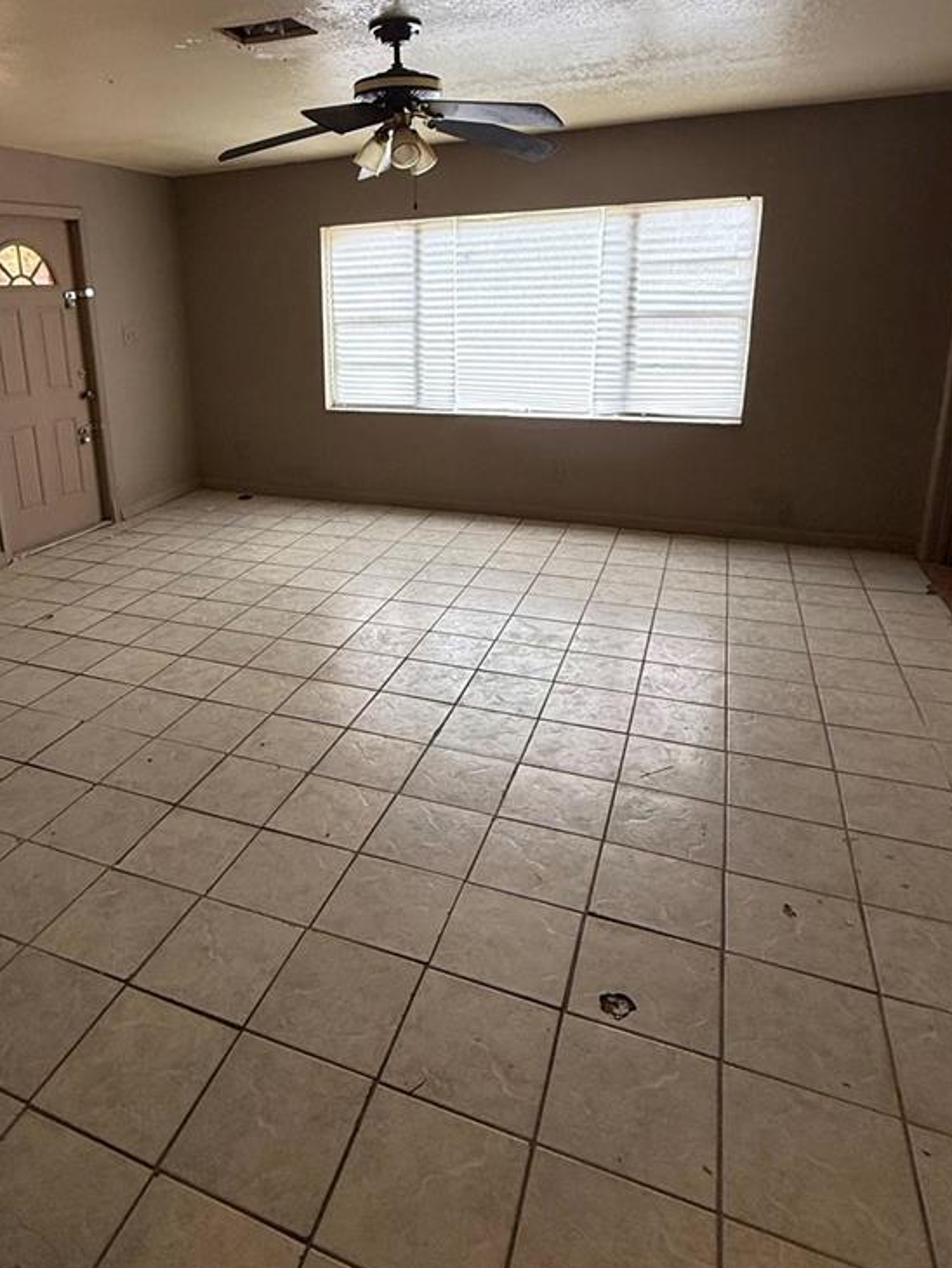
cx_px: 337
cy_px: 514
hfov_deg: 57.9
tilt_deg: -15.8
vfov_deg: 73.2
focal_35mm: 23
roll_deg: +2.1
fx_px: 843
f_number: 2.2
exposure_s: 1/120
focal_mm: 2.22
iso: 125
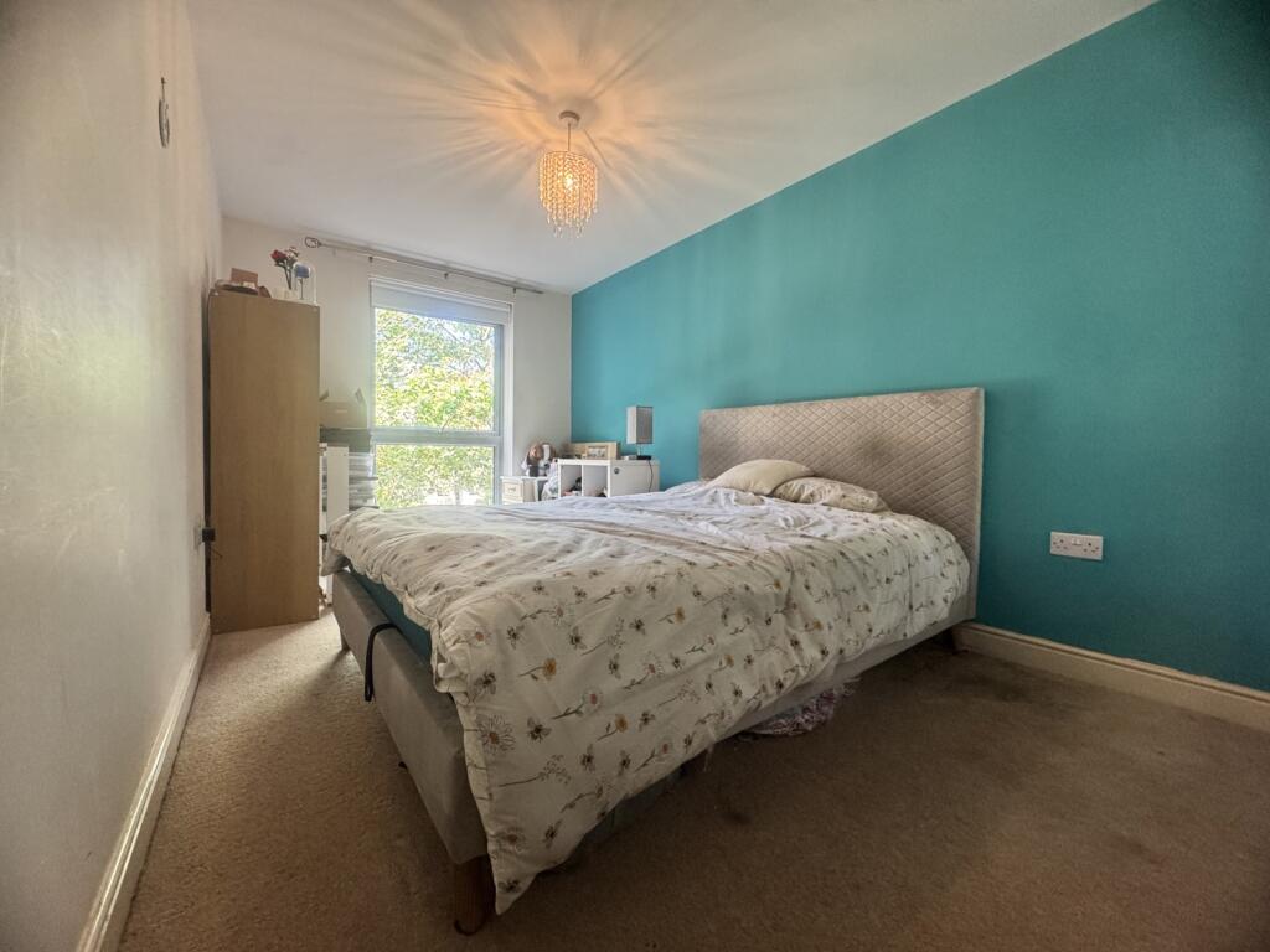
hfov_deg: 102.1
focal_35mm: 14
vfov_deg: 85.7
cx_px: 635
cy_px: 476
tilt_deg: -1.5
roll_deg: -0.6
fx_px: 514
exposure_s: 1/90
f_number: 2.2
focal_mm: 2.22
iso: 320
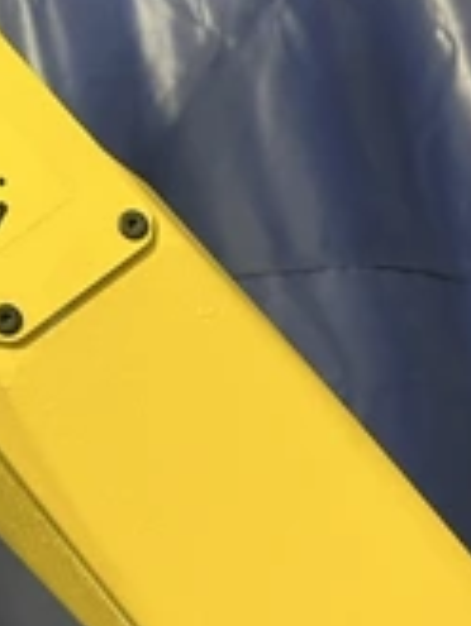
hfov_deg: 21.8
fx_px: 1141
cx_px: -72
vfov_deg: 30.6
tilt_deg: +21.2
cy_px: 231
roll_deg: +10.8
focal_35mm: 63
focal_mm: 5.1
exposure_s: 1/60
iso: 500
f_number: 1.6
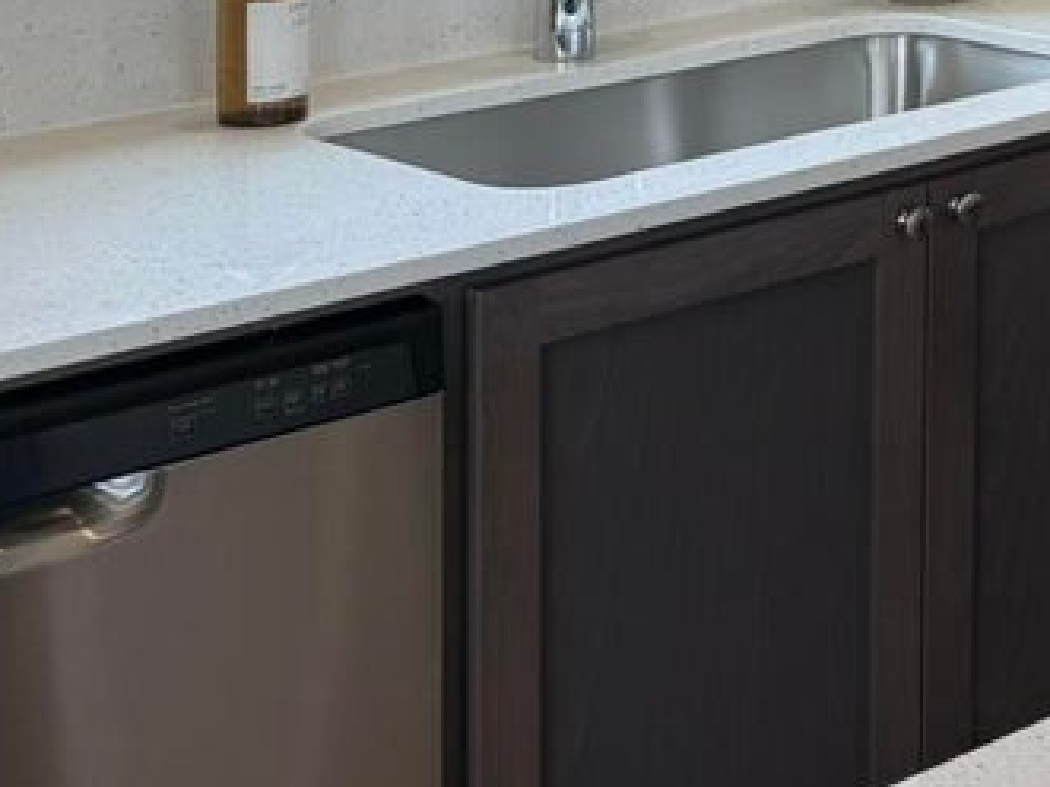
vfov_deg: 13.7
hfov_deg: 17.3
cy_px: -520
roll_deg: -0.5
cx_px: 1699
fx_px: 3002
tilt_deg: -0.3
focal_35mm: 99
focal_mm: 6.76
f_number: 1.78
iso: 80
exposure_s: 1/232
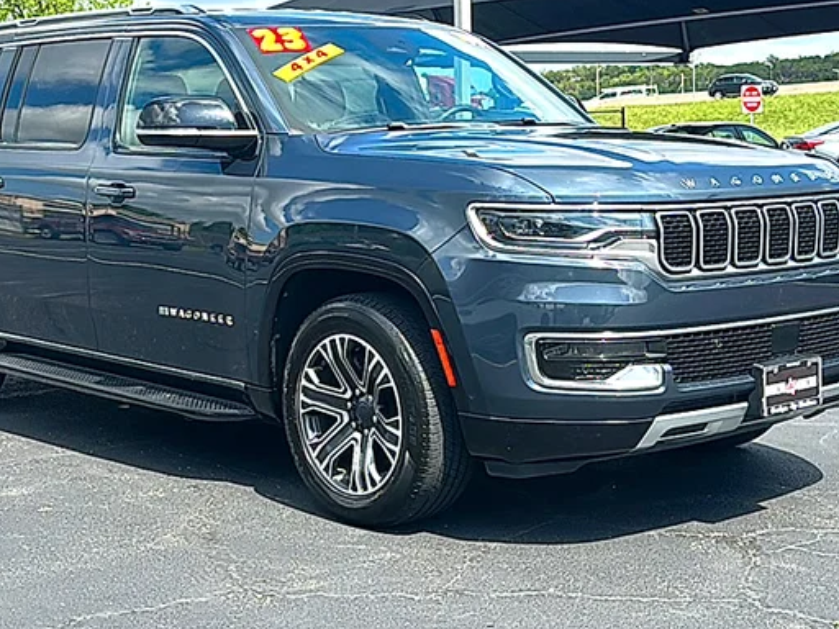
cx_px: 370
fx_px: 1260
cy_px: 266
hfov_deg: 36.8
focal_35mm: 52
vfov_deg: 28.0
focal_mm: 6.86
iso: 80
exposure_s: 1/2364
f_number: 1.78
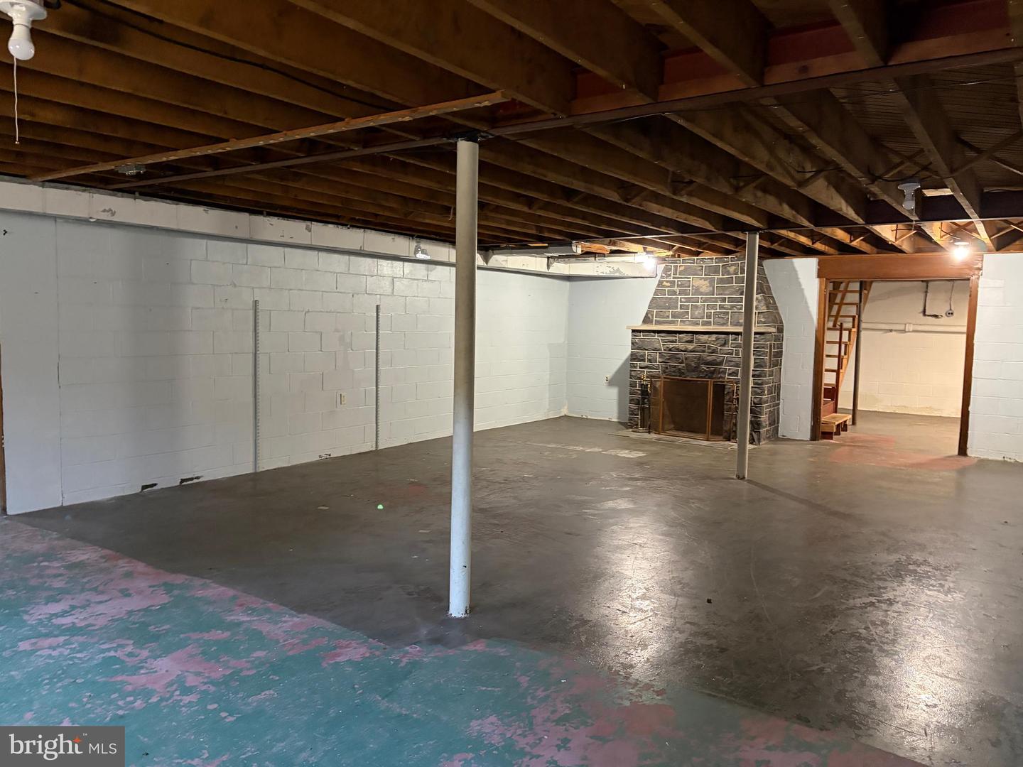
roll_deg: -0.2
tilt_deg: -4.3
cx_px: 512
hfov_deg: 67.3
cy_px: 384
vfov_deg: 53.1
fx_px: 768
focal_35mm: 26
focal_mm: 5.96
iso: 500
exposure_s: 1/30
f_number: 1.6
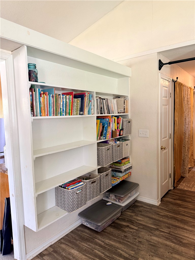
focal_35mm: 24
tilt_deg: -4.4
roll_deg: +2.0
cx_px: 98
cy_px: 130
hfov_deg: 56.8
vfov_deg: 71.6
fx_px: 180
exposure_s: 1/92
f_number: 1.78
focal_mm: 6.76
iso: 200
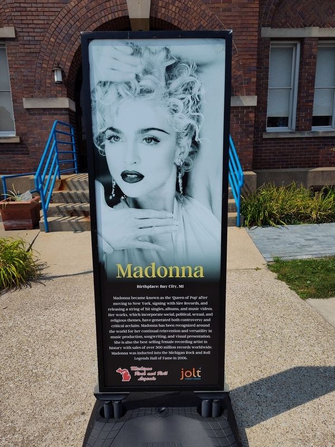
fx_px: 297
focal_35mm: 23
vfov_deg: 73.9
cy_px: 224
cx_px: 168
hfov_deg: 58.9
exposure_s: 1/2214
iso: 100
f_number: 1.8
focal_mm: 5.56
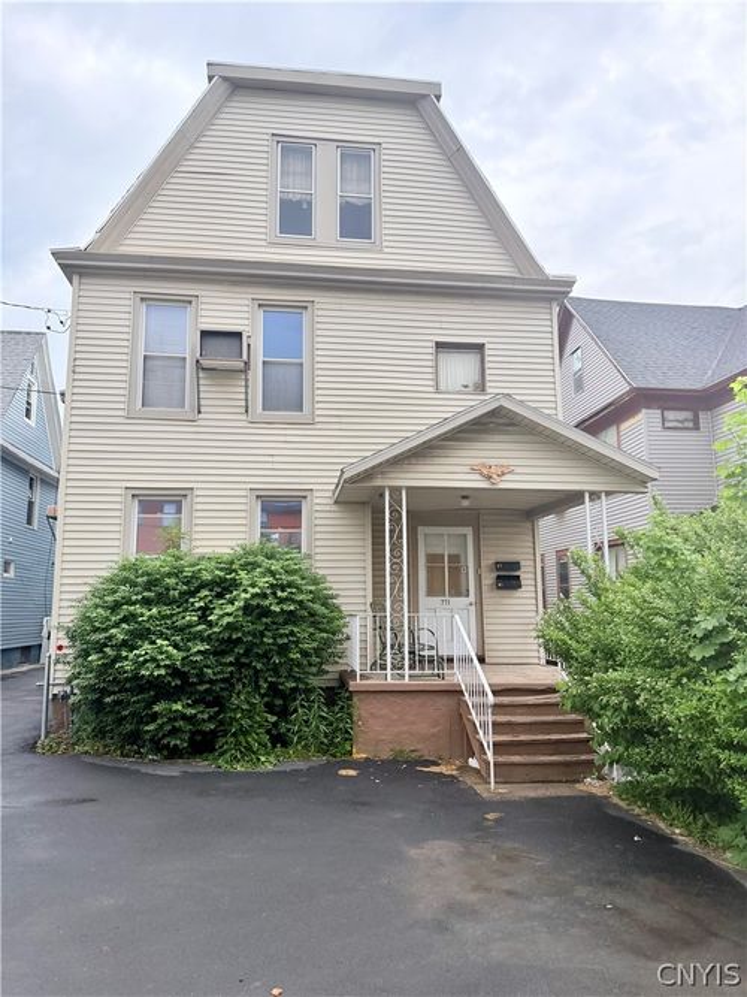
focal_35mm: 24
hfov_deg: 56.8
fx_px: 691
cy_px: 498
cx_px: 374
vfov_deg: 71.6
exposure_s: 1/226
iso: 160
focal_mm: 6.76
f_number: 1.78
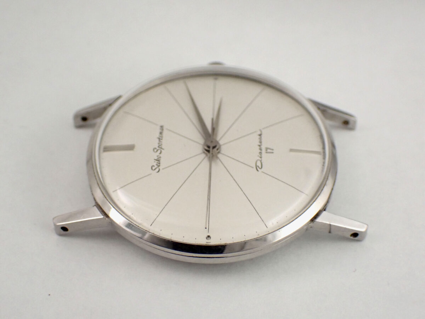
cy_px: 160
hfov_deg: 27.4
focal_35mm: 71
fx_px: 872
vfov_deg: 20.7
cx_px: 212
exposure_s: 1/125
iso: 800
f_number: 3.9
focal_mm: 12.73
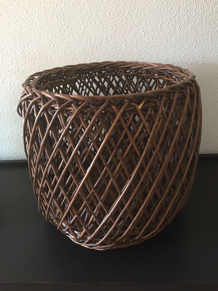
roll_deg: +3.0
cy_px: 146
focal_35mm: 29
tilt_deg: -25.4
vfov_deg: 61.7
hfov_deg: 48.2
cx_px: 109
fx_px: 244
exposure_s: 1/33
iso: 200
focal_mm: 4.15
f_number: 2.2
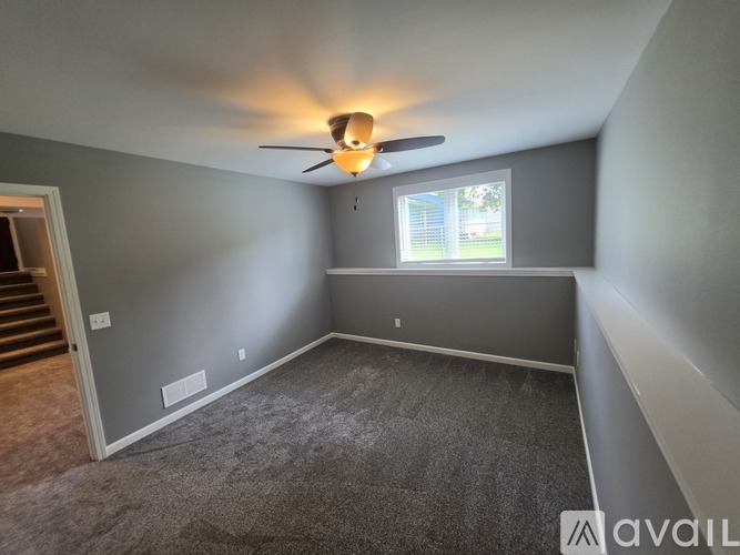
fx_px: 278
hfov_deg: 106.2
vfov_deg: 89.9
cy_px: 278
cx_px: 370
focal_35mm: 13
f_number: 1.9
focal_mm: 2.2
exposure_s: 1/120
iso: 250
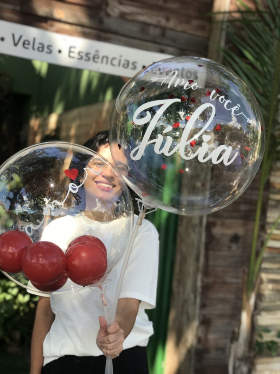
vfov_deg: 33.8
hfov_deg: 25.7
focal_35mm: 57
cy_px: 187
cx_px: 140
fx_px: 615
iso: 20
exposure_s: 1/181
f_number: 2.8
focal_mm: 6.6
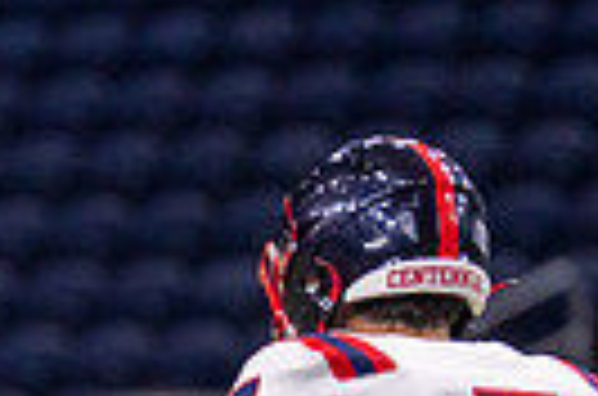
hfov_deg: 1.6
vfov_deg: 1.1
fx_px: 21046
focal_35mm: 1270
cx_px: -698
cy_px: 548
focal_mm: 200
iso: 2000
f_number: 2.8
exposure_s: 1/1000
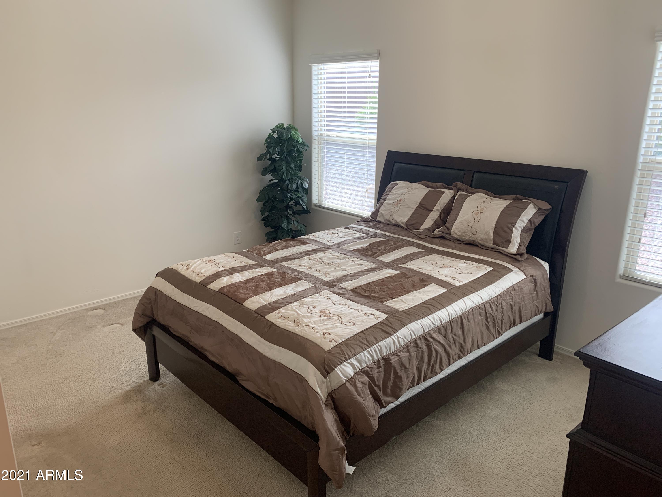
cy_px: 248
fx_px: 497
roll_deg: -1.2
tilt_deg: -15.3
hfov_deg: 67.3
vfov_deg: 53.1
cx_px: 331
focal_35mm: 26
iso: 80
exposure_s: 1/120
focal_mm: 4.25
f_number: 1.8
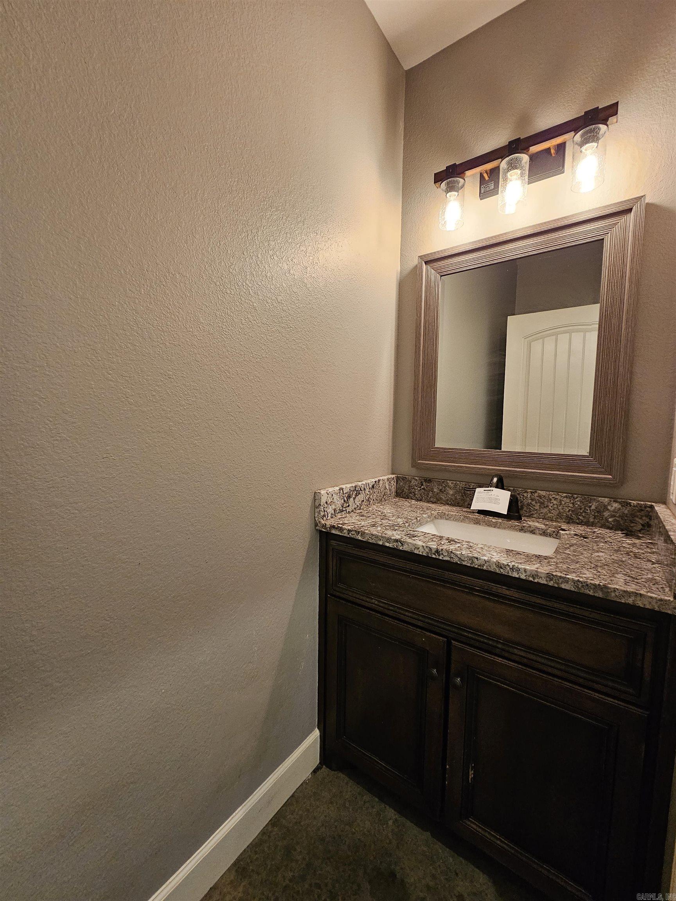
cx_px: 338
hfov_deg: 89.9
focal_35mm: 13
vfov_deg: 106.2
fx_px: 338
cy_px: 450
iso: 320
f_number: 2.2
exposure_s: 1/40
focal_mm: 2.2
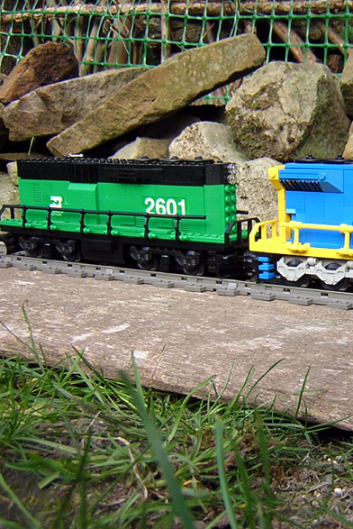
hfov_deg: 25.3
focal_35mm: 51
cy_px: 260
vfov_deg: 38.9
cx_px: 348
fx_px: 749
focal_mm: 4.7
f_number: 2.6
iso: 100
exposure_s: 1/144
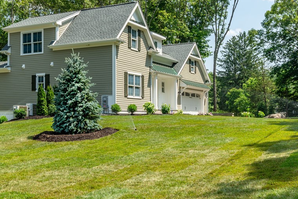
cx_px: 113
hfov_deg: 39.3
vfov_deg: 26.9
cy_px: 69
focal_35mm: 50
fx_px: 414
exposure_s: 1/320
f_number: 6.3
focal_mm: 35
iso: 100
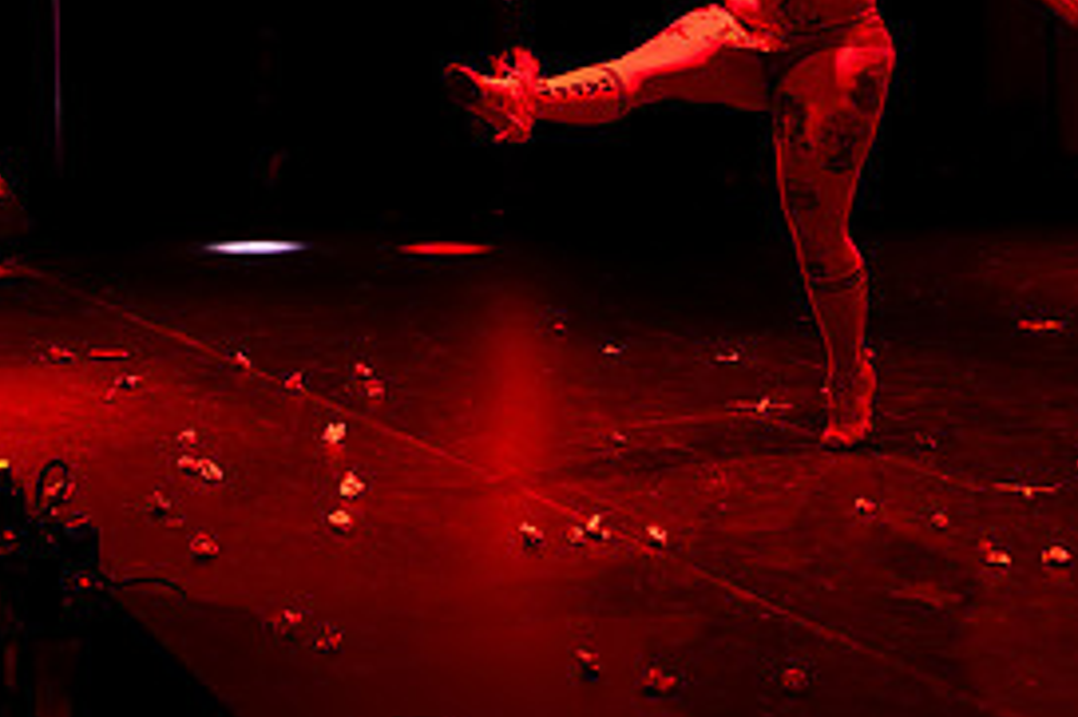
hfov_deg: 26.0
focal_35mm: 76
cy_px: -110
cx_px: 162
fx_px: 2274
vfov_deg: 17.2
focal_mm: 31
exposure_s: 1/100
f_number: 4
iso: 4000
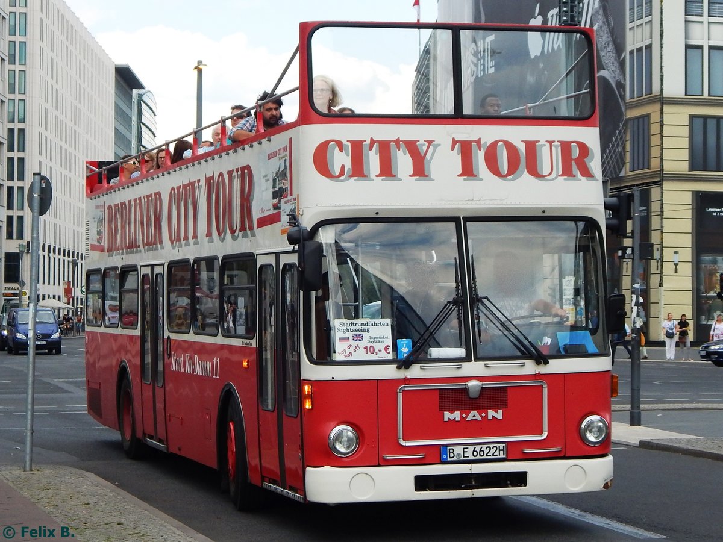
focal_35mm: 61
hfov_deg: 31.7
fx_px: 1274
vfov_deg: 24.0
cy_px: 271
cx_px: 362
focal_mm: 10.9
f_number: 4
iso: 125
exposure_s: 1/500
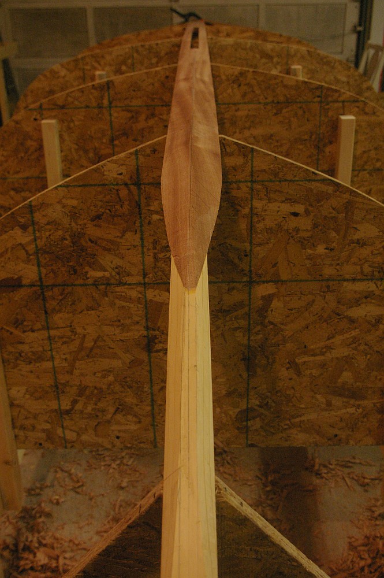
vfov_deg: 49.6
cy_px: 289
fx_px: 625
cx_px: 192
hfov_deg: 34.2
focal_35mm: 39
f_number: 6.7
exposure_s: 1/15
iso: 1600
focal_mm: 26
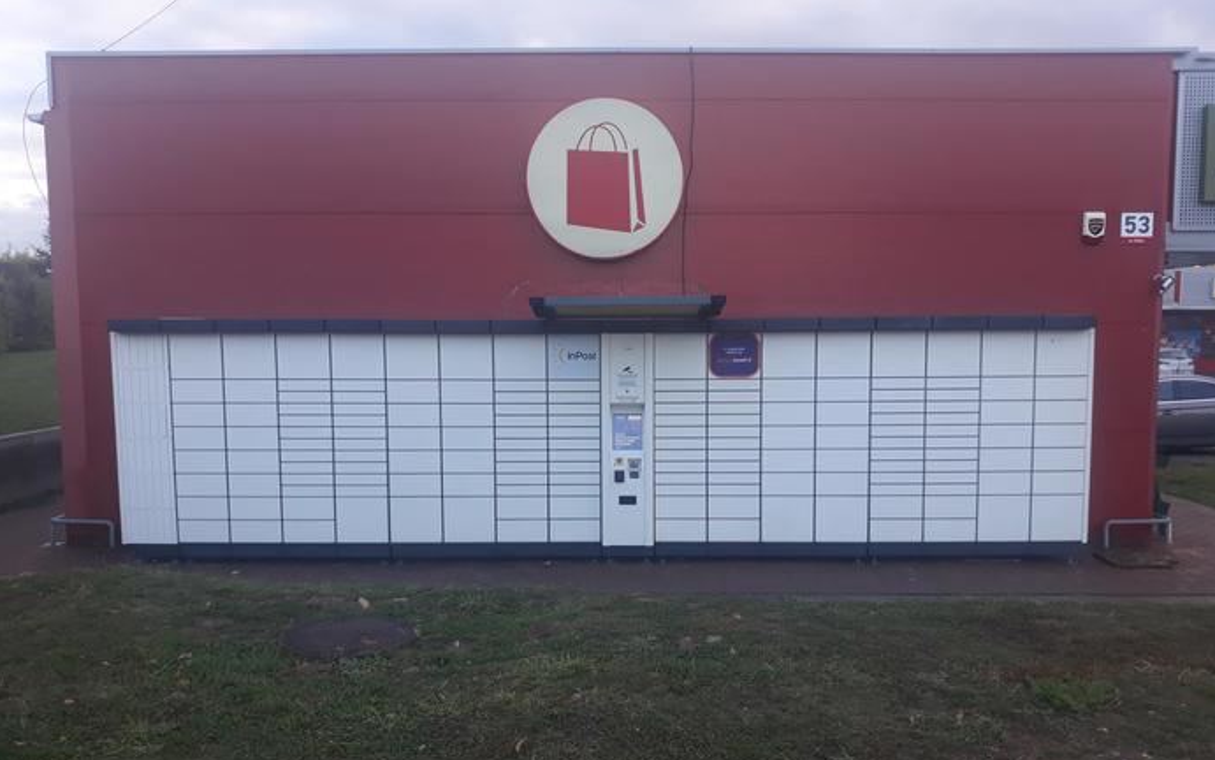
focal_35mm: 29
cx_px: 610
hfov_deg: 64.6
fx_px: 960
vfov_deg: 43.1
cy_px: 416
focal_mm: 3.71
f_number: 1.7
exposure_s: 1/152
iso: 40
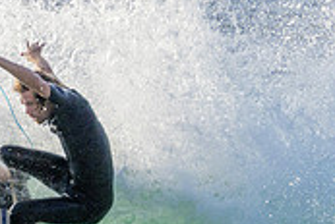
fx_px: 24944
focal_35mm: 2676
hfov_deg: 0.8
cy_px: 266
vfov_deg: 0.5
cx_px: 198
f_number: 11
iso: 1250
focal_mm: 800
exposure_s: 1/2000
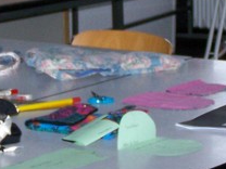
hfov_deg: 7.7
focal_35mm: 258
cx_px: 76
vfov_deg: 5.8
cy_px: 31
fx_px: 1684
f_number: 3.2
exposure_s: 1/80
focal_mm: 11.1
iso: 160
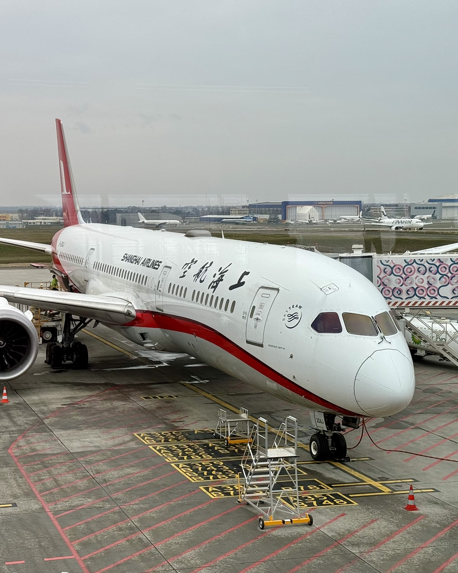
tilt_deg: -5.2
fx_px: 1068
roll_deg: +0.2
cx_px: 170
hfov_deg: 24.1
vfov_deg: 30.0
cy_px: 286
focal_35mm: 63
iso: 64
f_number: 1.78
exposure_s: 1/1215
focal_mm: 6.86
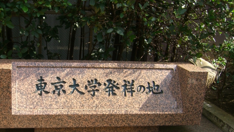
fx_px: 354
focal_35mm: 57
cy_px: 94
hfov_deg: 36.2
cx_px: 77
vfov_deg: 21.0
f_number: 4
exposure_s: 1/200
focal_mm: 7.9
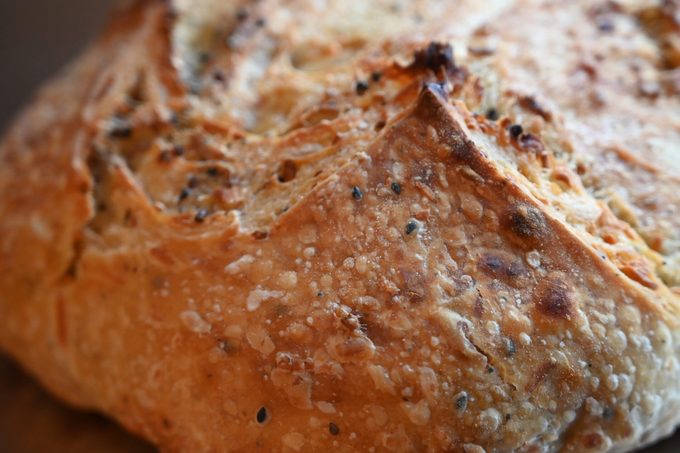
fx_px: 1548
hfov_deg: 24.7
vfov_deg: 16.6
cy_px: 215
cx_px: 394
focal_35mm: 82
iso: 1800
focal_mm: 70
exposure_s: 1/125
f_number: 4
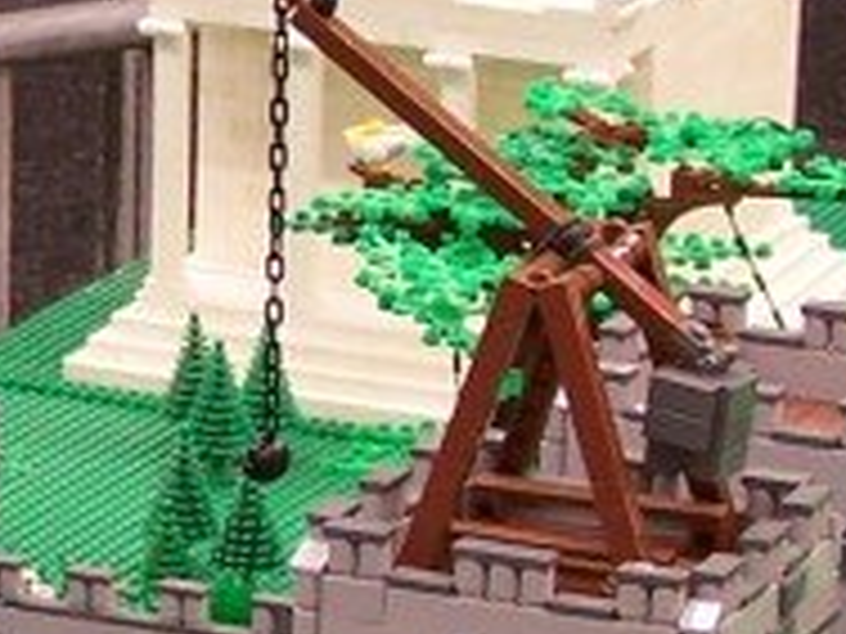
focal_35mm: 262
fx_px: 6403
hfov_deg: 7.5
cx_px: -306
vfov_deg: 5.7
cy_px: 405
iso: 80
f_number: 3
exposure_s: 1/2
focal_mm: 8
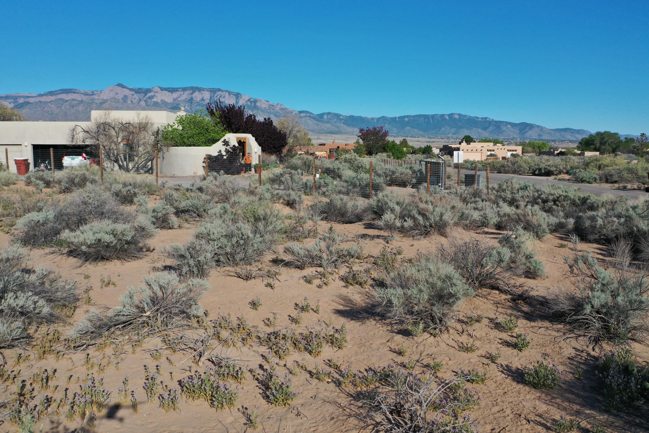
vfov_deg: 43.6
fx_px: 541
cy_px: 205
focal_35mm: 30
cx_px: 339
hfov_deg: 61.9
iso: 100
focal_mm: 10.26
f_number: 2.8
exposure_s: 1/2500
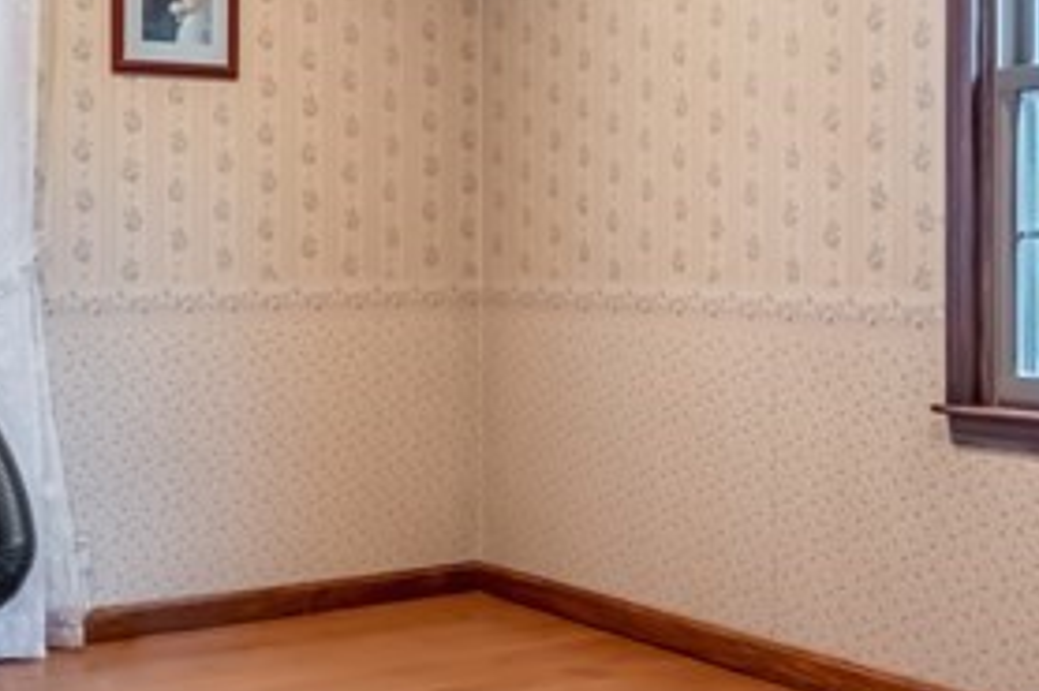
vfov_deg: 22.9
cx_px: 392
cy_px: 278
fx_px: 1702
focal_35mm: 59
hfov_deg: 33.8
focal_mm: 16
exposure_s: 1/100
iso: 640
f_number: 5
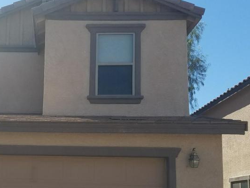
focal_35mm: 50
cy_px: 147
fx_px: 361
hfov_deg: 36.5
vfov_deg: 28.6
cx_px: 40
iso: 50
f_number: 1.7
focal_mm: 4.2
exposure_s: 1/1876
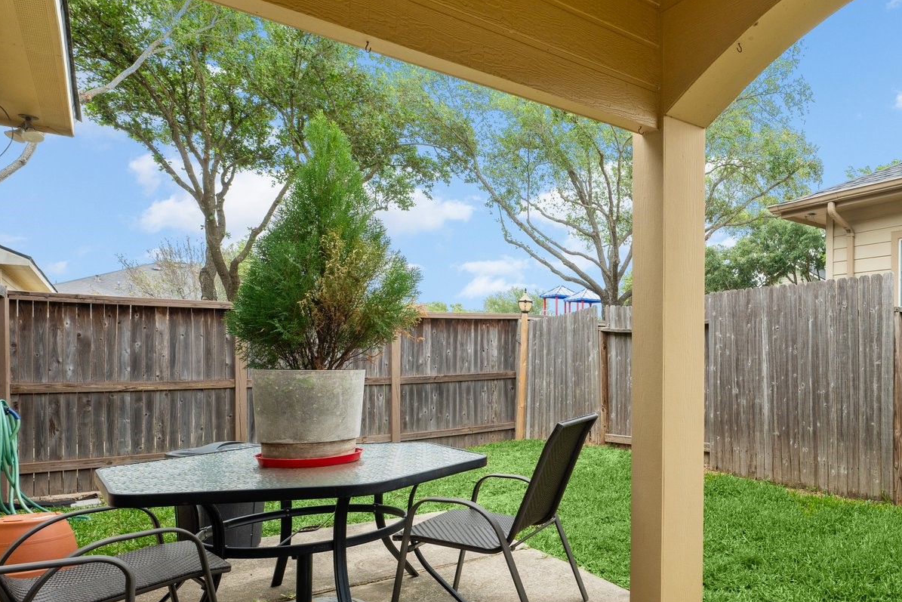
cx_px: 746
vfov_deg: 52.9
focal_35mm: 24
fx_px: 601
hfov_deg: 65.7
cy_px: 352
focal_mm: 14
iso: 320
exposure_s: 1/125
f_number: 7.1
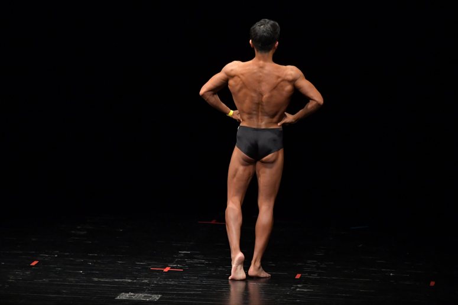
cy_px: 152
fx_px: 3433
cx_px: 229
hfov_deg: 7.6
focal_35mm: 270
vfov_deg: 5.1
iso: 3200
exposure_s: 1/400
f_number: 5.6
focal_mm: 180
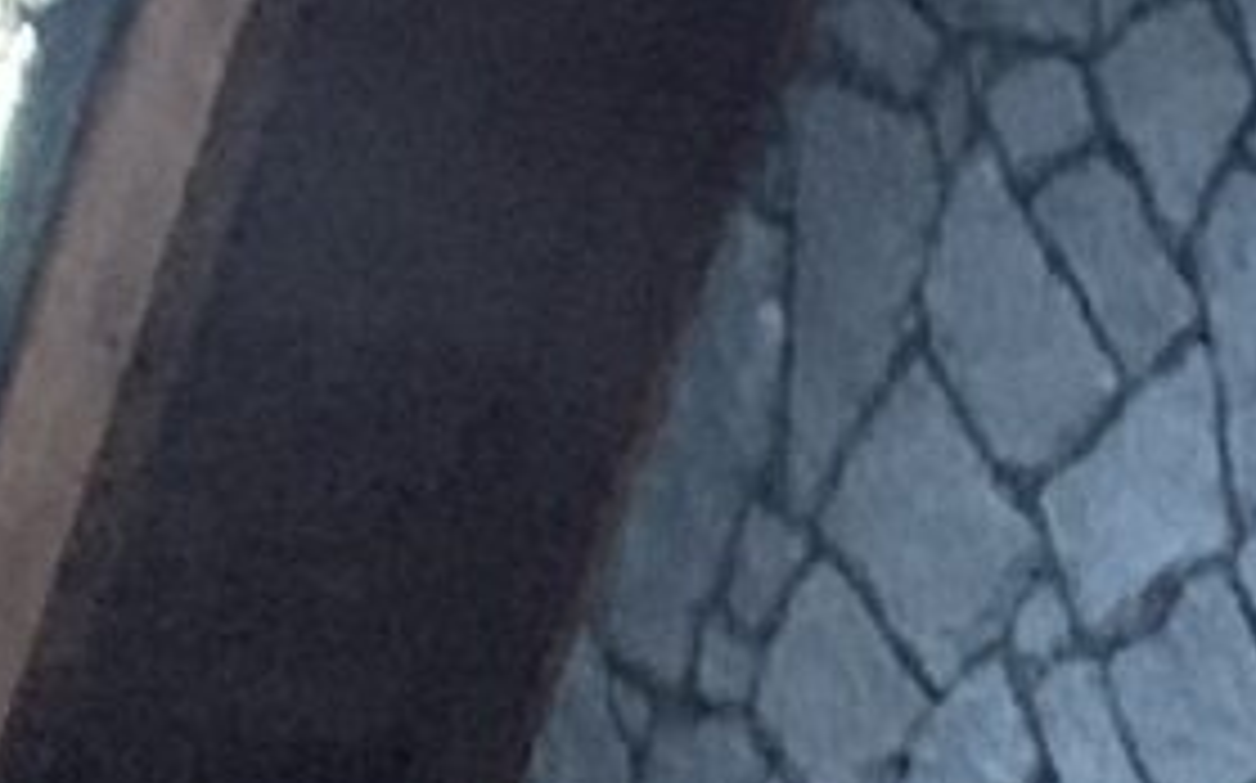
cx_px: 3142
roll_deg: +5.9
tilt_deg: -14.3
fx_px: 8655
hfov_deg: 7.7
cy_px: 4450
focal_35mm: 253
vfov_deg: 4.2
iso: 640
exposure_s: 1/30
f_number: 1.8
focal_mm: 4.25
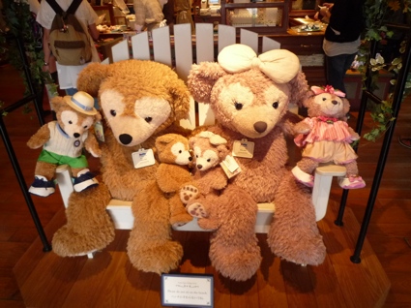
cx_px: 206
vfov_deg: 54.8
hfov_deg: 69.4
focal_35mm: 25
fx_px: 297
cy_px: 154
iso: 320
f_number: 2.8
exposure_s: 1/30
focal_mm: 4.4
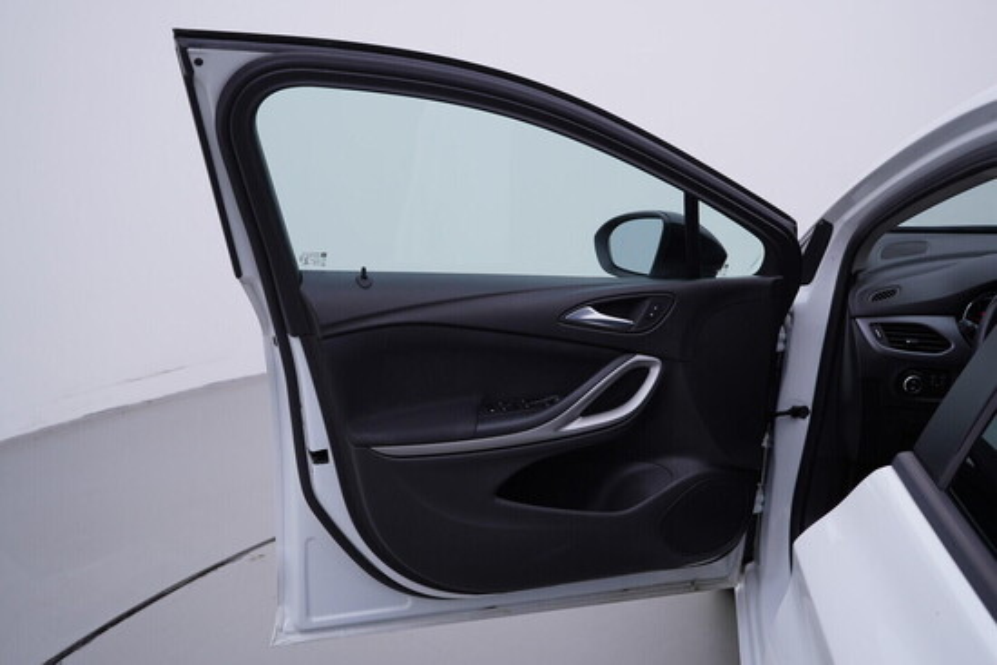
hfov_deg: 53.1
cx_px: 498
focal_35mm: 36
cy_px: 332
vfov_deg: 36.9
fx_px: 997
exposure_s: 1/80
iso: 125
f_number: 4
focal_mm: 24
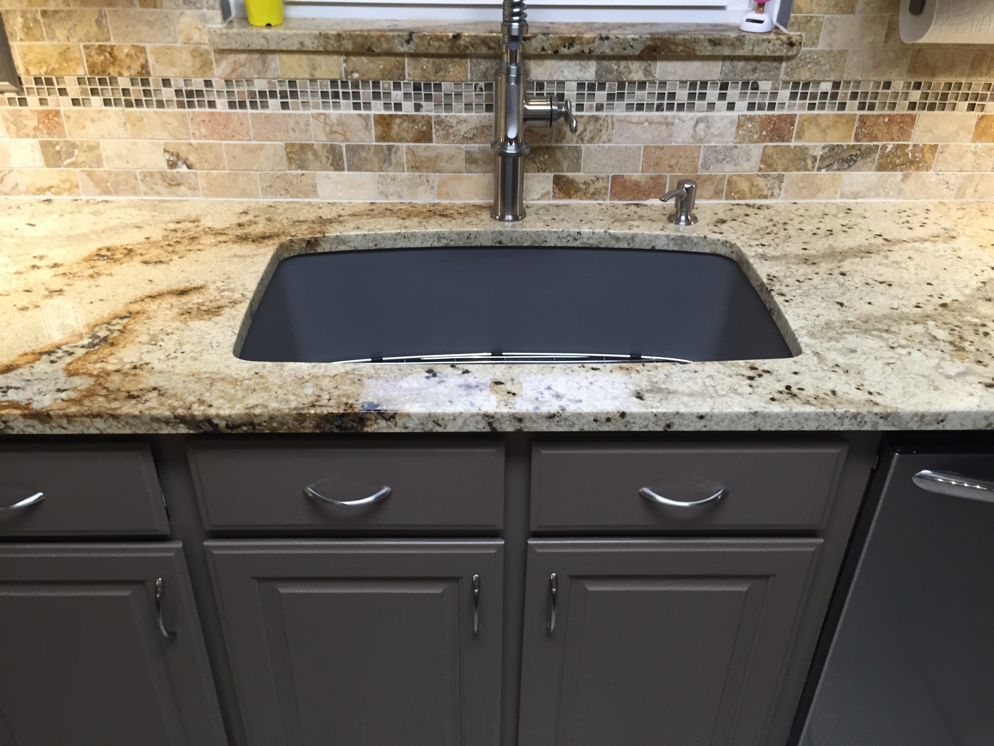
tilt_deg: -33.9
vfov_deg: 48.2
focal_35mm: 29
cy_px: 373
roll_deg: -1.6
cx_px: 497
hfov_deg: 61.7
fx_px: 833
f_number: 2.2
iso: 50
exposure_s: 1/30
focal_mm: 4.15
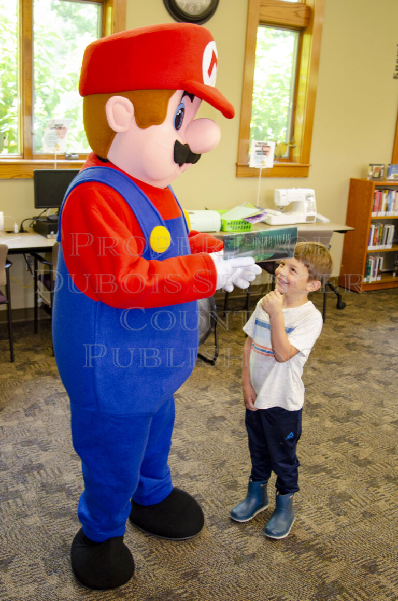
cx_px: 199
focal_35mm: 36
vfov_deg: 53.2
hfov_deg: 36.7
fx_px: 600
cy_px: 300
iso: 800
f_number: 3.5
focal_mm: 24
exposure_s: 1/60
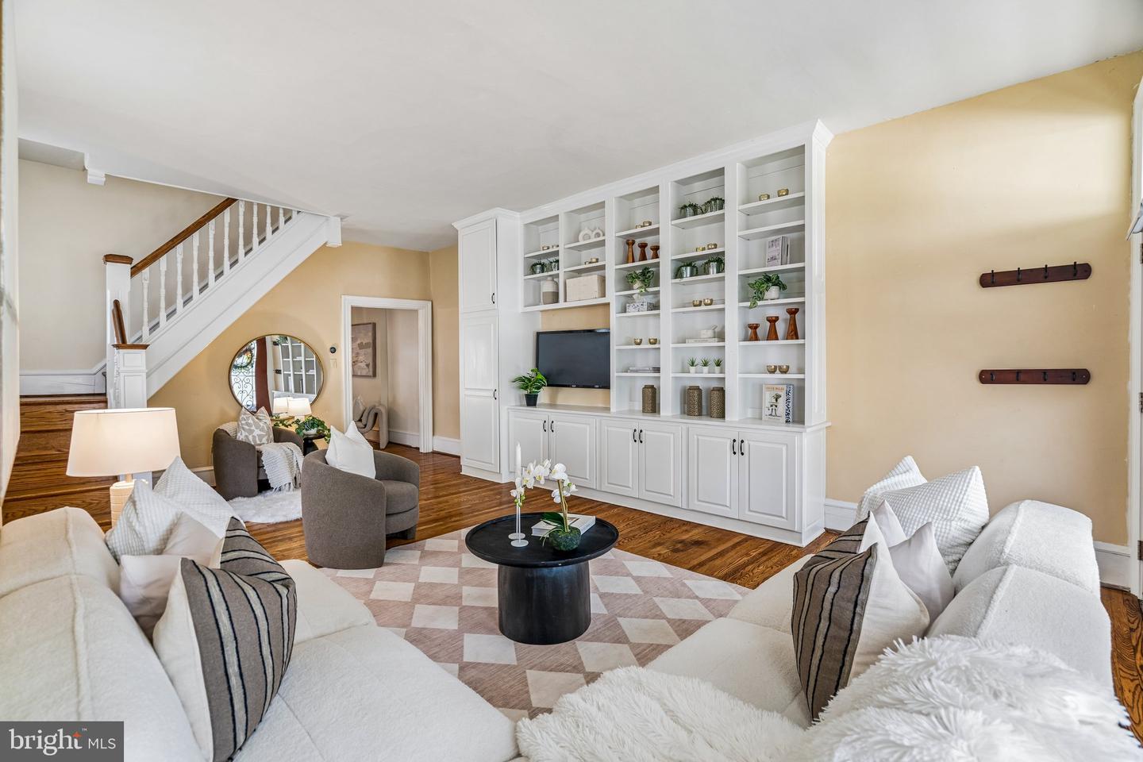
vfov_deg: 73.7
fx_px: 508
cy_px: 381
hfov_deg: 96.7
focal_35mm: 16
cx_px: 572
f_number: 5.6
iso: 250
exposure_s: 1/4
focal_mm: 16
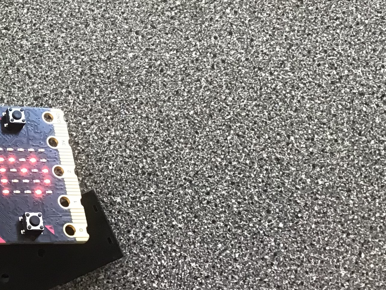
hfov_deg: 23.6
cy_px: 9
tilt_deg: -77.4
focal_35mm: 79
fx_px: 881
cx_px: -5
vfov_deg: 18.3
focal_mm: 3.3
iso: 125
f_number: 2.4
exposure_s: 1/33
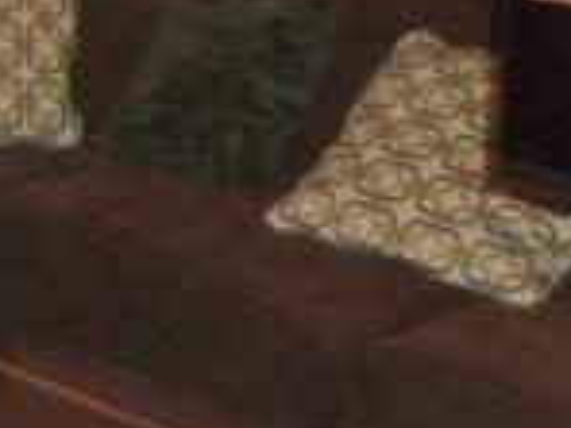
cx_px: -220
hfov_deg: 13.6
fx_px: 2276
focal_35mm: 138
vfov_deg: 10.6
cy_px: -19
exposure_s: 1/30
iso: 320
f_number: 2.9
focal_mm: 5.7
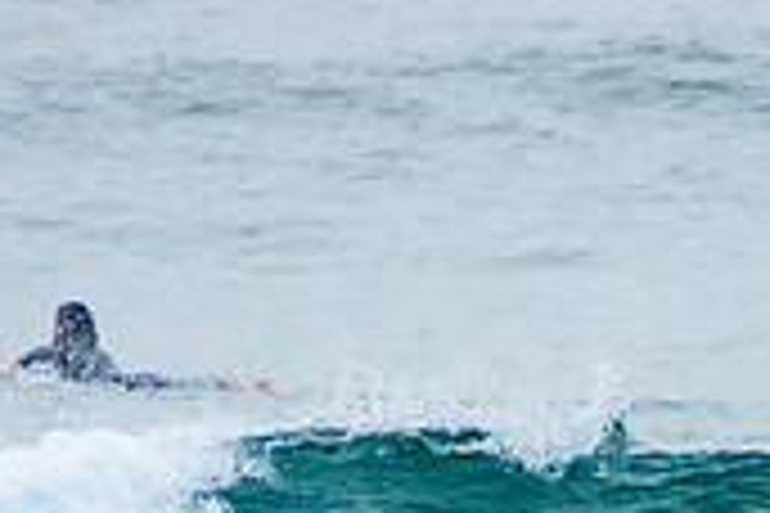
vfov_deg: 0.7
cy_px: 839
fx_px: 39780
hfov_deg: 1.1
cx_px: 824
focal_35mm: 1860
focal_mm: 400
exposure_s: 1/1250
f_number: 5.6
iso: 500
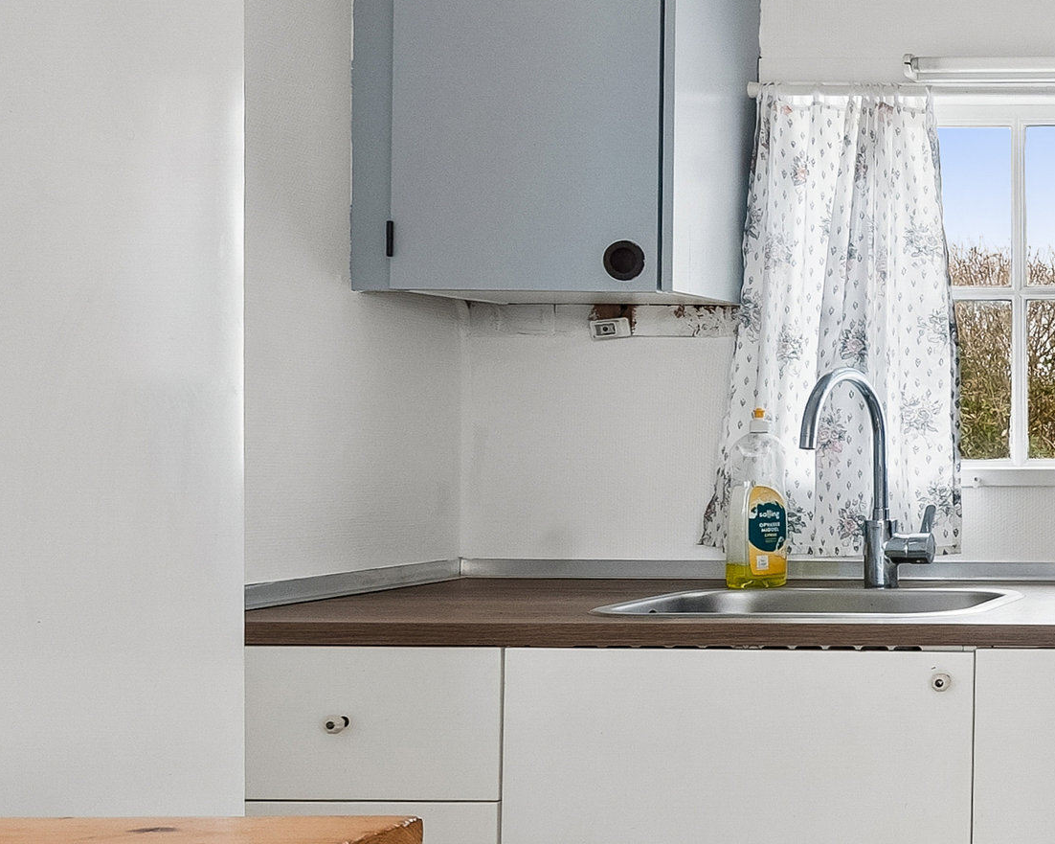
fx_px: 1436
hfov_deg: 31.2
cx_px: 1372
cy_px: 476
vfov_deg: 32.7
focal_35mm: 46
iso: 200
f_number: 10
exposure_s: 1/20
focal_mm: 12
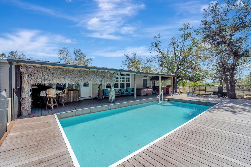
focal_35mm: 14
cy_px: 84
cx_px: 126
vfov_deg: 81.2
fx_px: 98
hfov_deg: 104.3
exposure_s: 1/1250
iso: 250
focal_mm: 14
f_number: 9
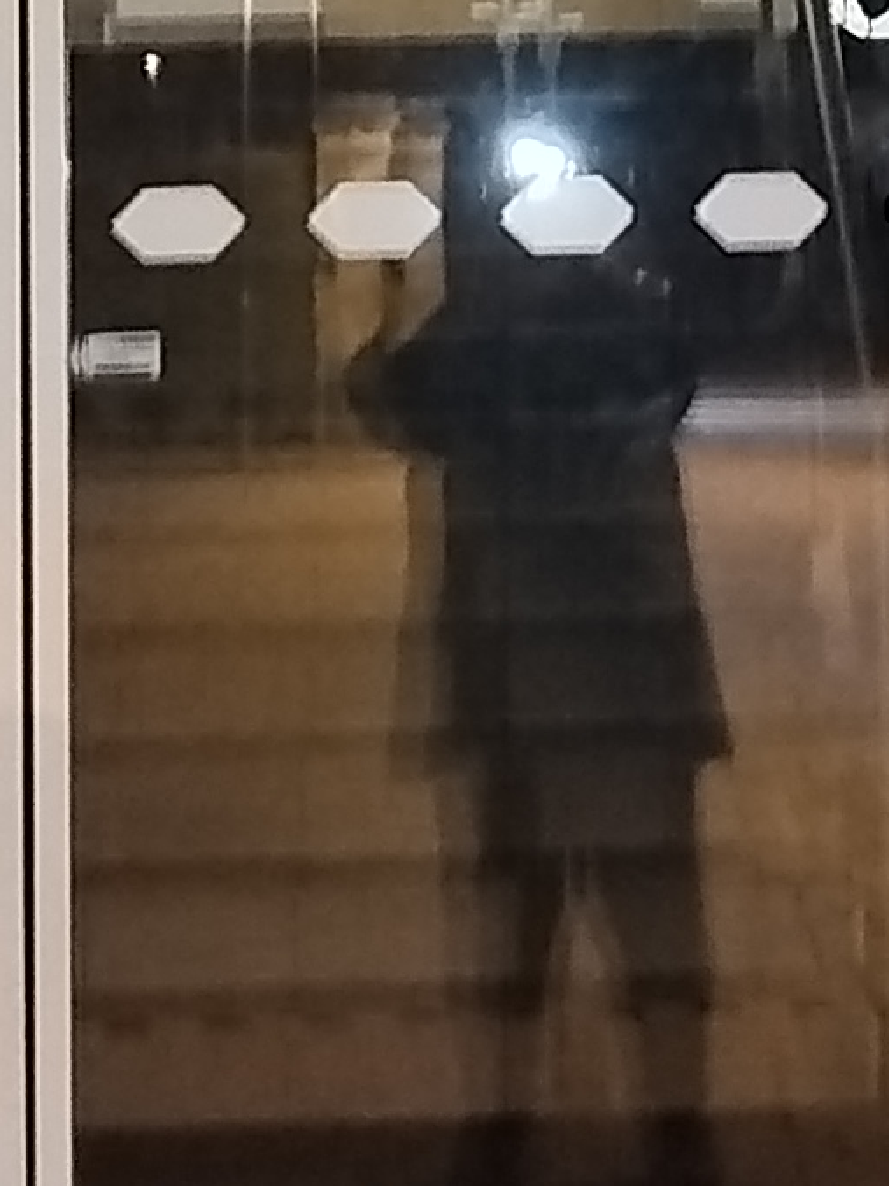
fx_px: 4862
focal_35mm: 142
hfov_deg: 10.4
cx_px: 635
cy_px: -249
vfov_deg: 13.5
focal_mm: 5.31
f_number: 1.7
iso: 1000
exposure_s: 1/10
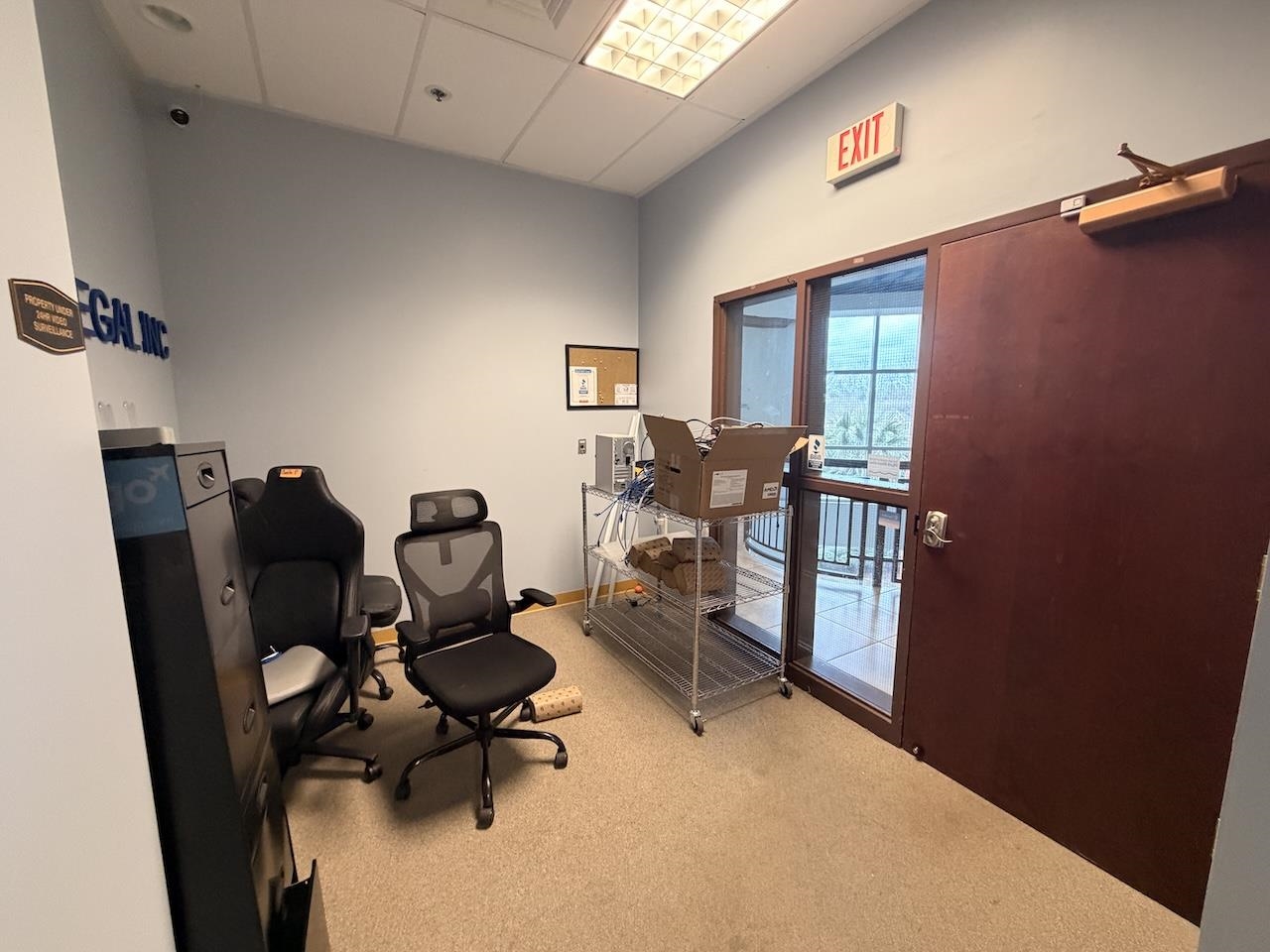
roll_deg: -0.6
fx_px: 514
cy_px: 476
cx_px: 635
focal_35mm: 14
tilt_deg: -7.7
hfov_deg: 102.1
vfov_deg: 85.7
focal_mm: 2.22
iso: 400
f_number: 2.2
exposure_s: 1/60
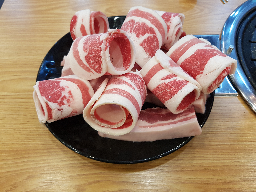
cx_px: 128
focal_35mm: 26
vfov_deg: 53.1
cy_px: 96
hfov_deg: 67.3
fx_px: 192
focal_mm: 4.3
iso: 160
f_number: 1.7
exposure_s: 1/30
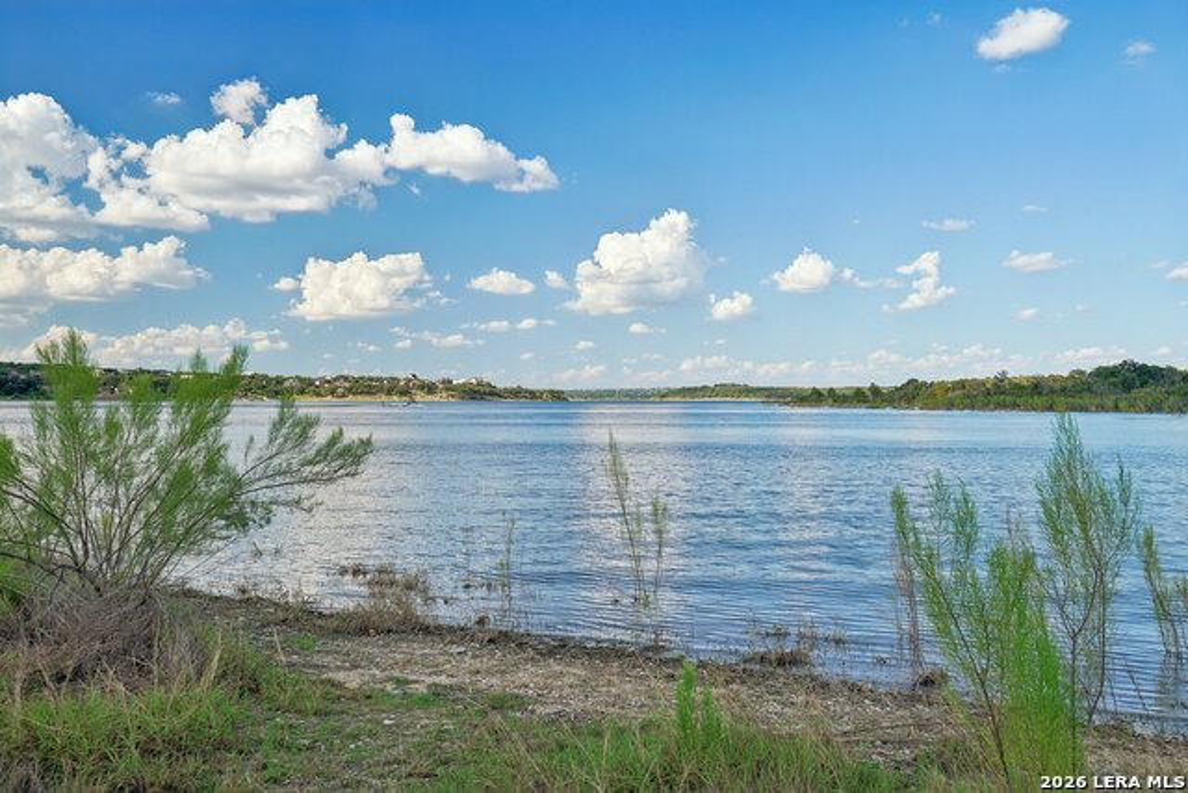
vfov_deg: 37.9
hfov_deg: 54.4
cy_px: 396
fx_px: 1155
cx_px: 594
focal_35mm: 35
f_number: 8
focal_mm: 35
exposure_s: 1/200
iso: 200
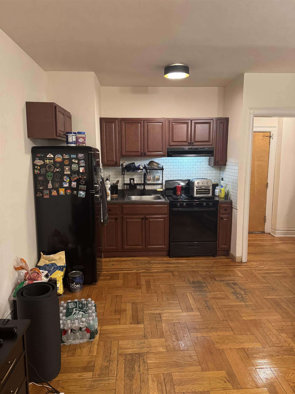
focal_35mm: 24
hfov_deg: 56.8
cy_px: 197
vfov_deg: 71.6
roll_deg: +0.8
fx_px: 273
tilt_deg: -8.2
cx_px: 148
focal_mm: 6.76
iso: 640
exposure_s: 1/60
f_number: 1.78
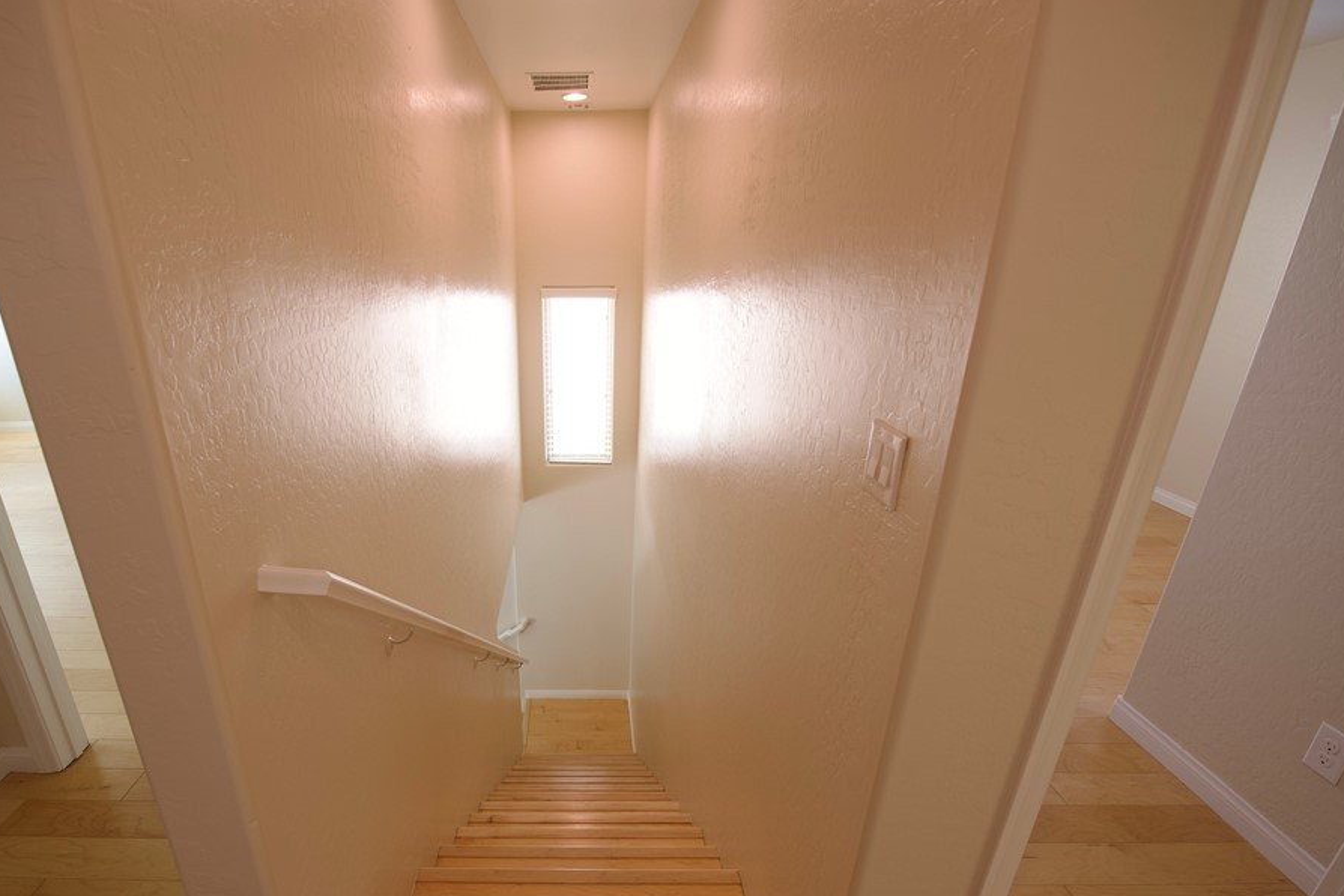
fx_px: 635
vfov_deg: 70.0
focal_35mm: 17
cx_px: 571
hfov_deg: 92.6
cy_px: 516
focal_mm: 14
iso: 400
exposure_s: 1/80
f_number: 4.5
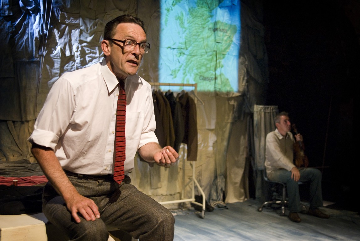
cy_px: 120
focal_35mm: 52
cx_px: 180
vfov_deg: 25.8
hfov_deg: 37.8
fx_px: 526
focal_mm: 35
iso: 800
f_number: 3.2
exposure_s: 1/80
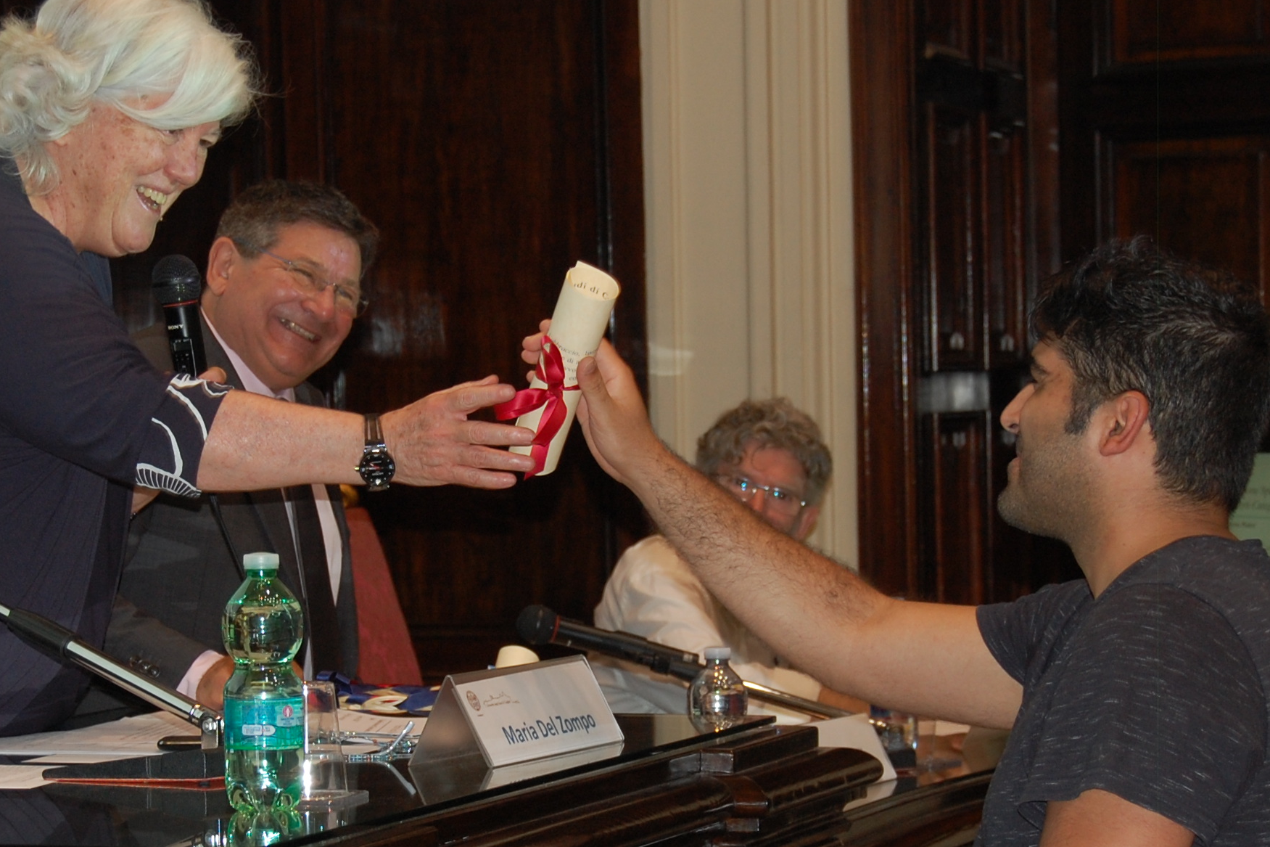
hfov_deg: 17.6
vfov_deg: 11.8
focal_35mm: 116
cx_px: 497
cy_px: 594
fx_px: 4087
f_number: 5.3
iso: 400
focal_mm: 45
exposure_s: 1/60
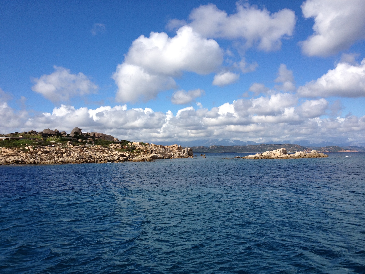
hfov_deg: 52.6
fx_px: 369
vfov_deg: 40.7
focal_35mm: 35
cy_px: 137
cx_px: 182
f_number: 2.4
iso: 64
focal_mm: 4.28
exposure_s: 1/2404
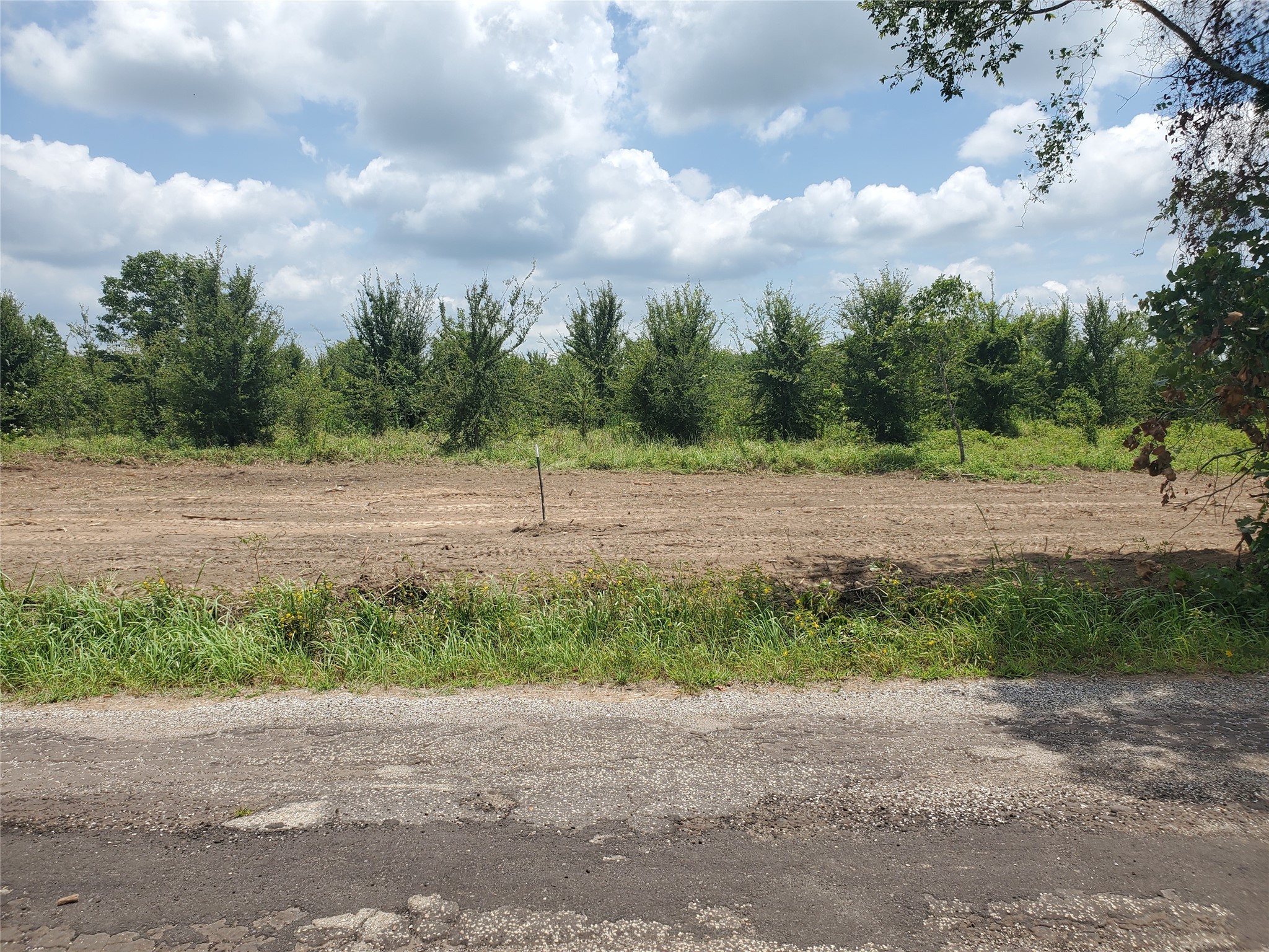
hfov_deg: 67.3
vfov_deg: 53.1
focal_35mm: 26
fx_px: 953
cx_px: 634
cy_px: 476
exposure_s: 1/1488
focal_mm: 4.3
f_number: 2.4
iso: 50
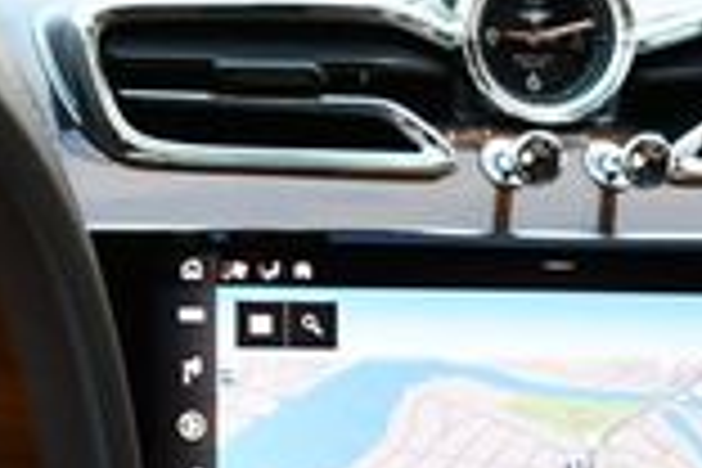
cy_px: 662
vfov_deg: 8.2
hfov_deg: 12.0
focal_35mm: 164
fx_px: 3198
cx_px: -297
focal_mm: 20
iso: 800
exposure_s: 1/250
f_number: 3.8
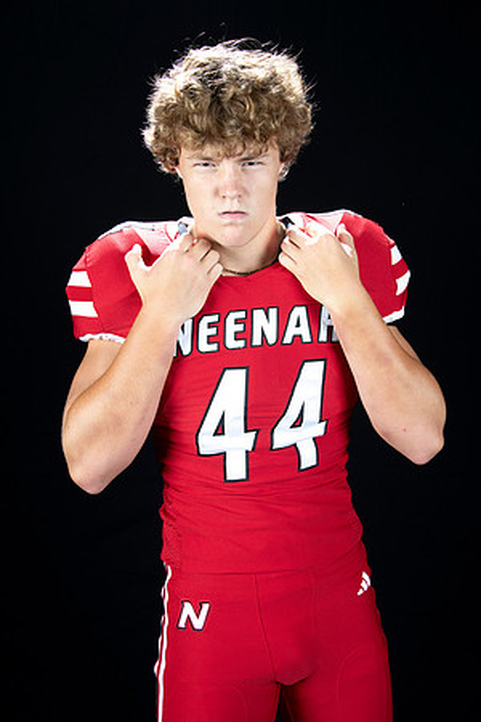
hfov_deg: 27.0
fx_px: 1002
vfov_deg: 39.6
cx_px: 240
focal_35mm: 50
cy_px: 361
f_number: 9
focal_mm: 50
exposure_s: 1/160
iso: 320
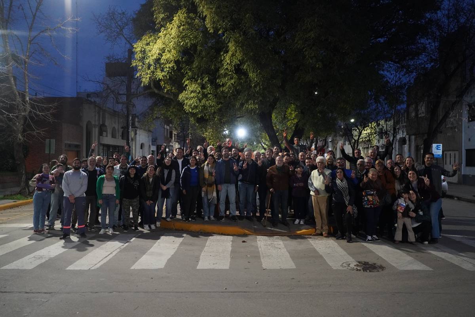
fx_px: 383
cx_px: 238
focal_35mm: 29
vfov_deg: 45.0
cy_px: 158
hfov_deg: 63.7
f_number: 4
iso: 5000
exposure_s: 1/40
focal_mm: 29
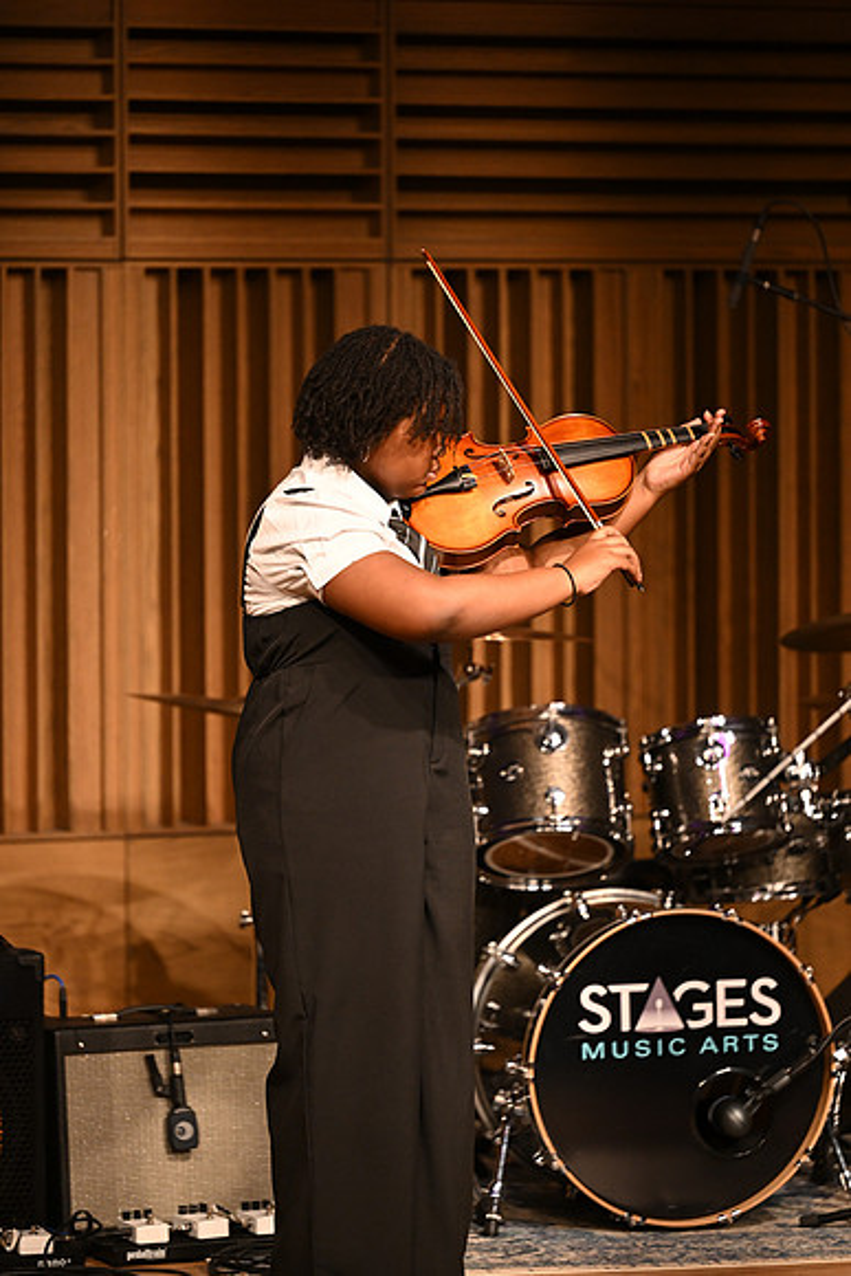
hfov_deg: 9.2
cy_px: 638
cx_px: 426
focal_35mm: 150
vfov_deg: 13.7
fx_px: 5315
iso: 2500
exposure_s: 1/400
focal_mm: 150
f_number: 2.8
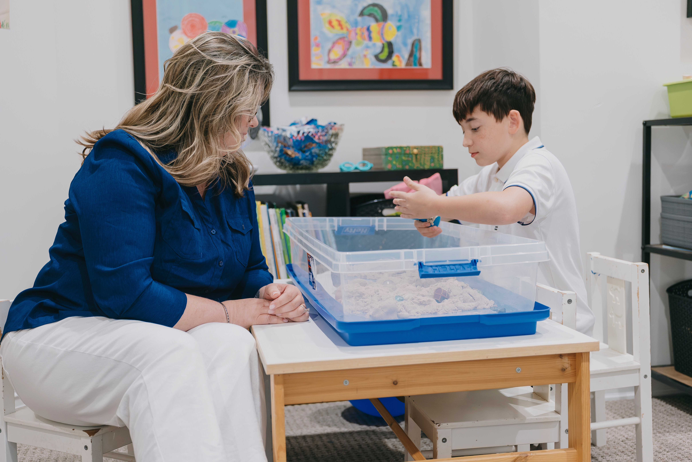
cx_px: 346
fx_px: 846
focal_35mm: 44
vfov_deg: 30.5
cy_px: 231
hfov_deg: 44.5
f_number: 1.8
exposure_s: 1/125
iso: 800
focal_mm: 29.2
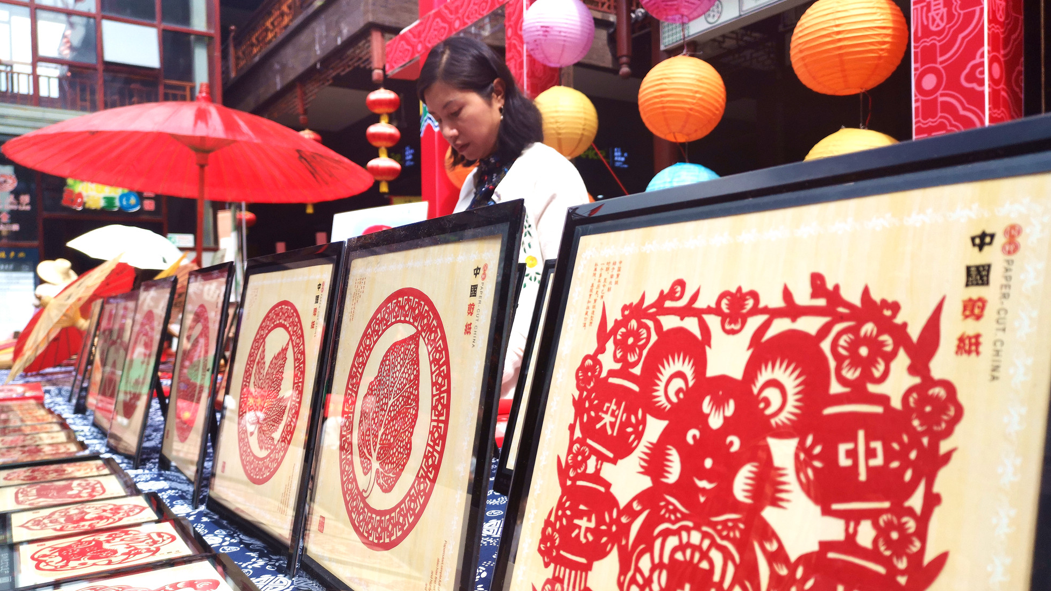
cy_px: 317
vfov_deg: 40.2
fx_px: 808
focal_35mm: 29
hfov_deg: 66.1
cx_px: 528
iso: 50
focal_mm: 5.5
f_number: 1.8
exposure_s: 1/1014
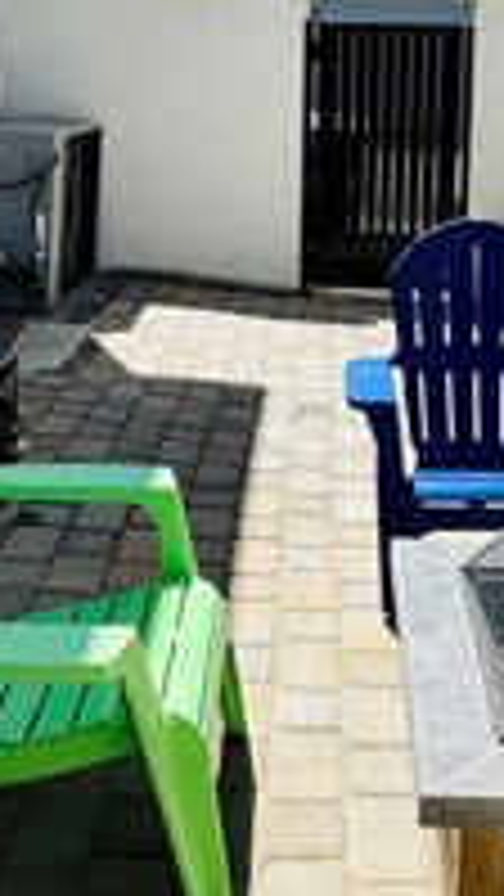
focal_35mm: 49
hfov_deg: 24.3
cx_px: 342
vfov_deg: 41.2
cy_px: 252
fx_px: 1164
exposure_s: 1/1789
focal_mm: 2.22
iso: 50
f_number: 2.2
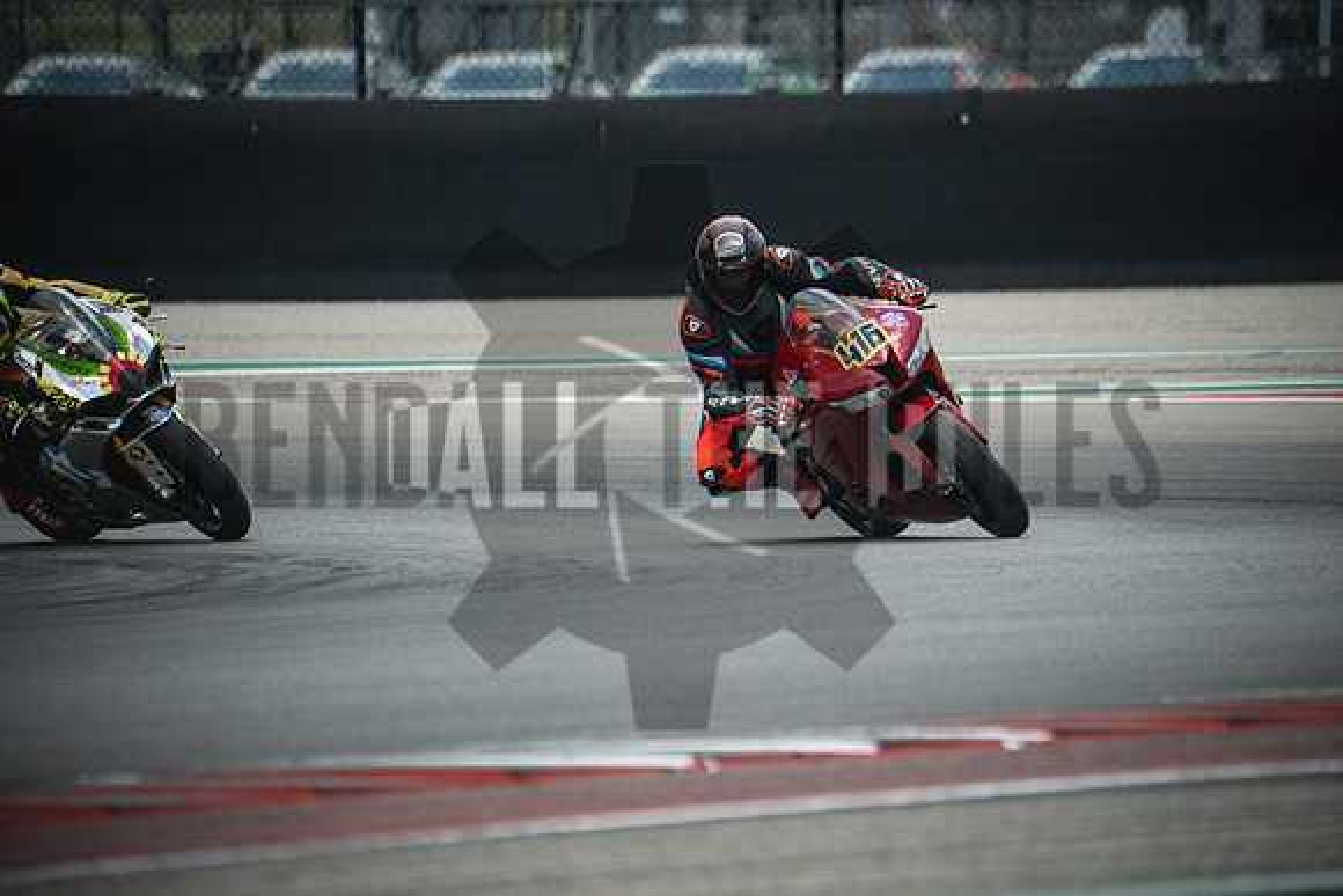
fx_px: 22388
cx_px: 672
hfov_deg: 3.4
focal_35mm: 600
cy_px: 448
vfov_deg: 2.3
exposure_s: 1/1600
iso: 1600
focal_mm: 400
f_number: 5.6
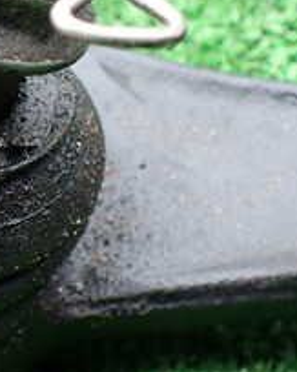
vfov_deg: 22.1
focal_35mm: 86
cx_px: -33
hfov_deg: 17.2
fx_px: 946
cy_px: 108
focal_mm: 5.4
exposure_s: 1/125
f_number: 2.3
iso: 125
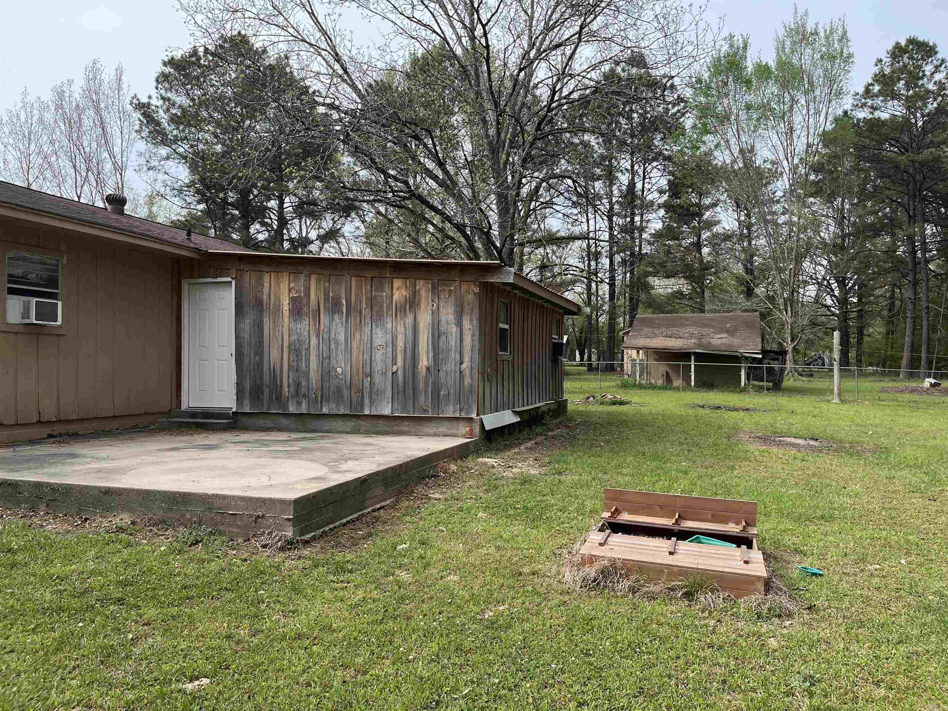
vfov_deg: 53.1
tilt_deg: -0.1
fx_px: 712
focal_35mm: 26
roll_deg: -0.1
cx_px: 474
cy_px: 356
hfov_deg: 67.3
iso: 50
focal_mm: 5.1
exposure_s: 1/992
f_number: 1.6
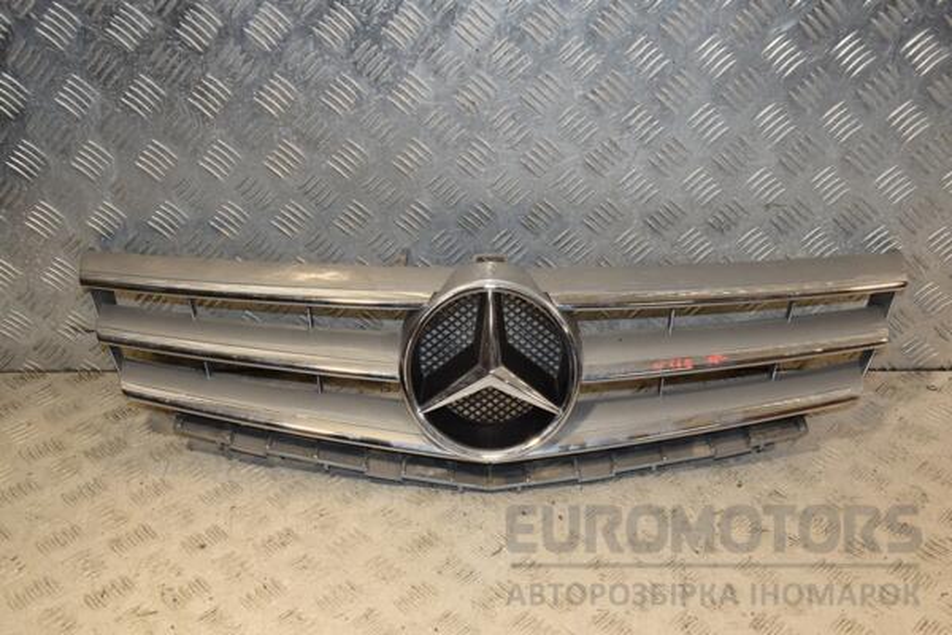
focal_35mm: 39
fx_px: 1031
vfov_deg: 34.2
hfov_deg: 49.6
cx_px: 476
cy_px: 318
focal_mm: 26
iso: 800
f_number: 9
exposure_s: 1/200
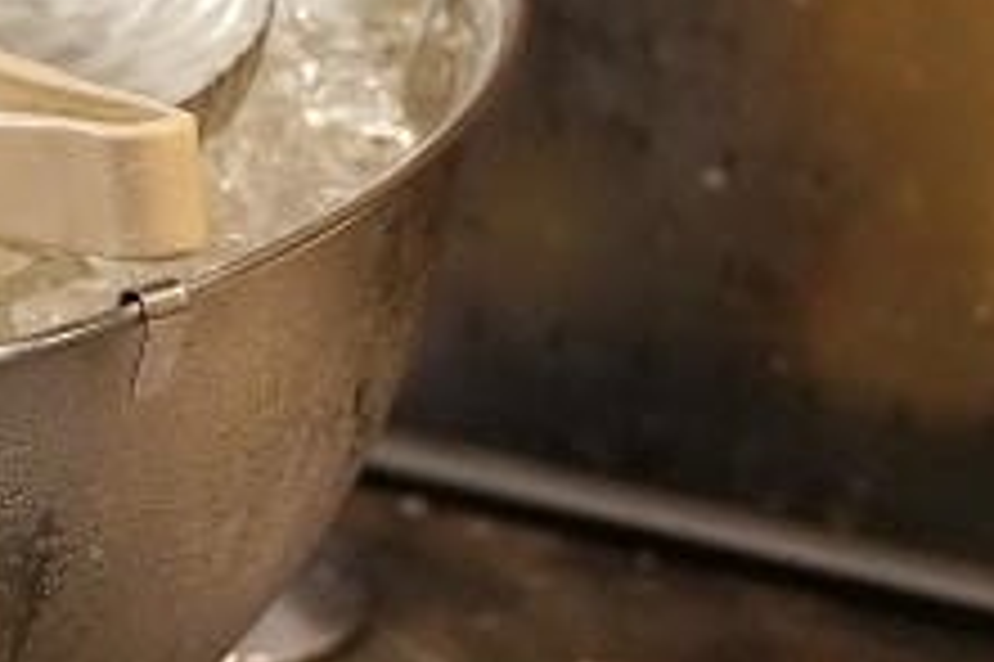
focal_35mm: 163
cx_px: 283
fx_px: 4497
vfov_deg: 8.4
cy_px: 450
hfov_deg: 12.6
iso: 2500
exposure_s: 1/160
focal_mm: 30
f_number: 2.8
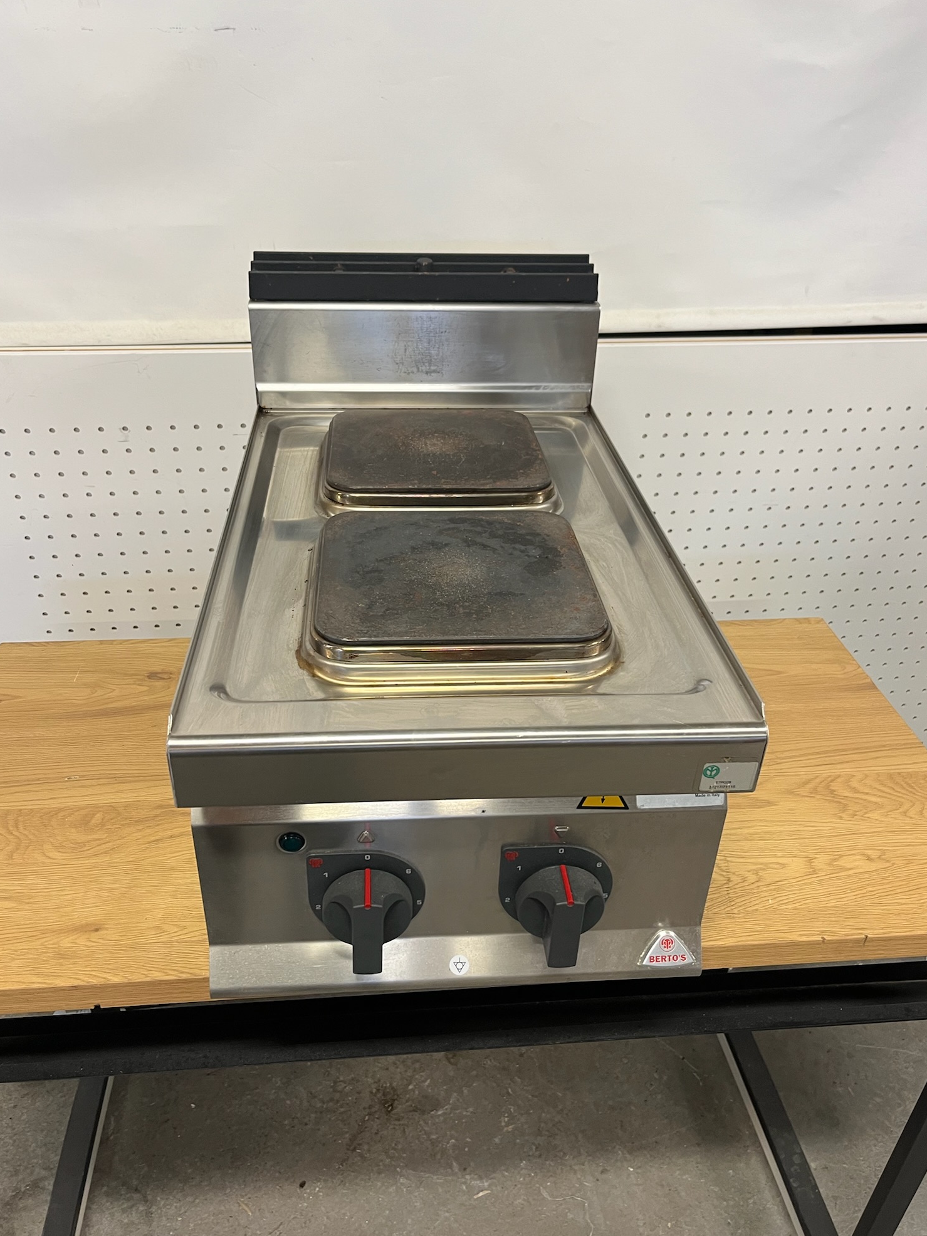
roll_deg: -1.4
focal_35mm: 27
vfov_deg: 65.3
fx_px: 964
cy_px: 639
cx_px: 464
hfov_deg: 51.4
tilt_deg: -33.8
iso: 100
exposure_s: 1/50
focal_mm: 5.1
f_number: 1.6
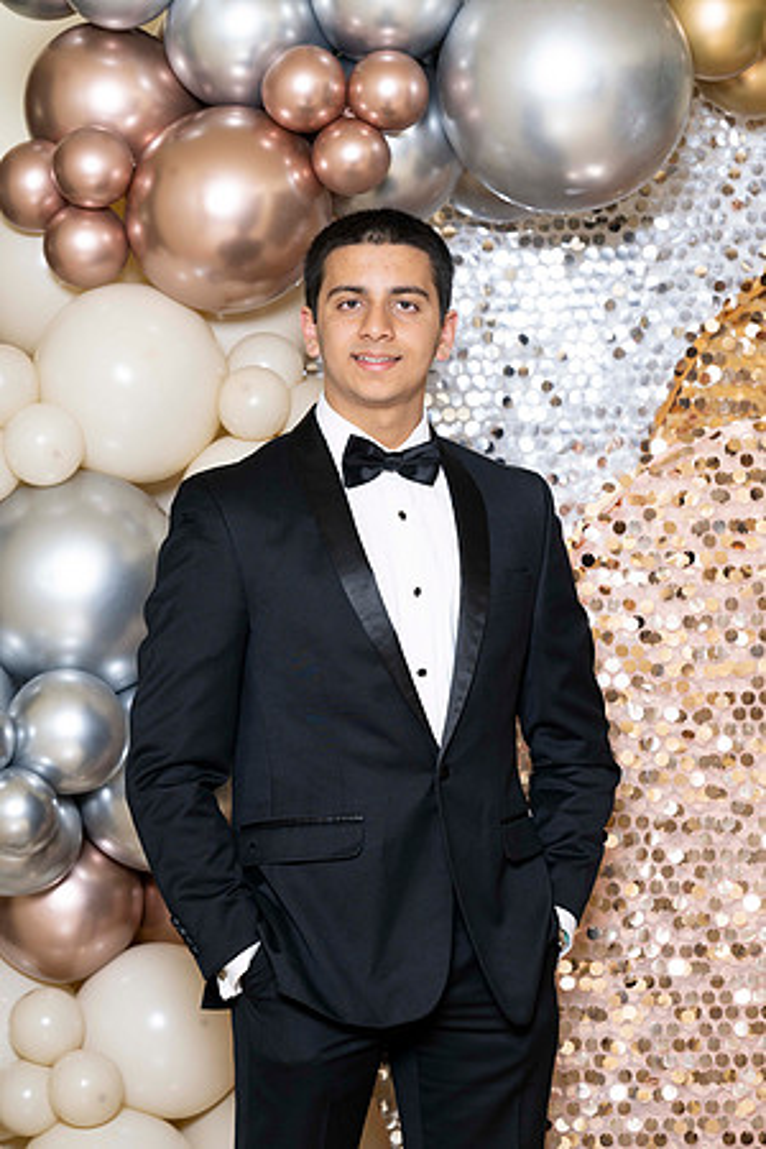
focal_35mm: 140
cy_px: 574
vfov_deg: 14.7
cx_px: 383
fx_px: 4468
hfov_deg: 9.8
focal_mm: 140
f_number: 5.6
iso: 250
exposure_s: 1/200
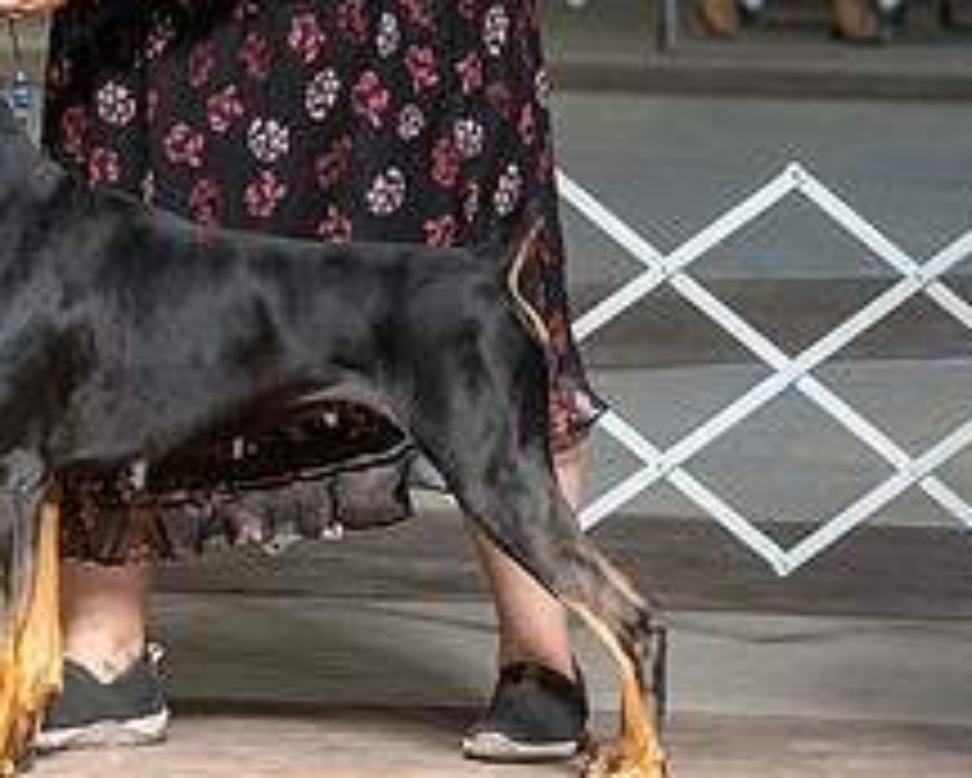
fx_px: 10735
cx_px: 106
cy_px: 112
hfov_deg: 5.2
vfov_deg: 4.2
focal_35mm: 373
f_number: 5
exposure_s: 1/400
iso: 6400
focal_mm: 127
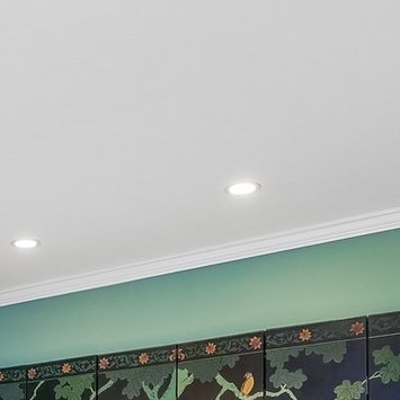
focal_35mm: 69
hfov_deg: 23.8
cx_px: -15
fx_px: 902
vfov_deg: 22.0
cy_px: 543
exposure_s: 1/20
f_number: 5
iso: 400
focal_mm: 16
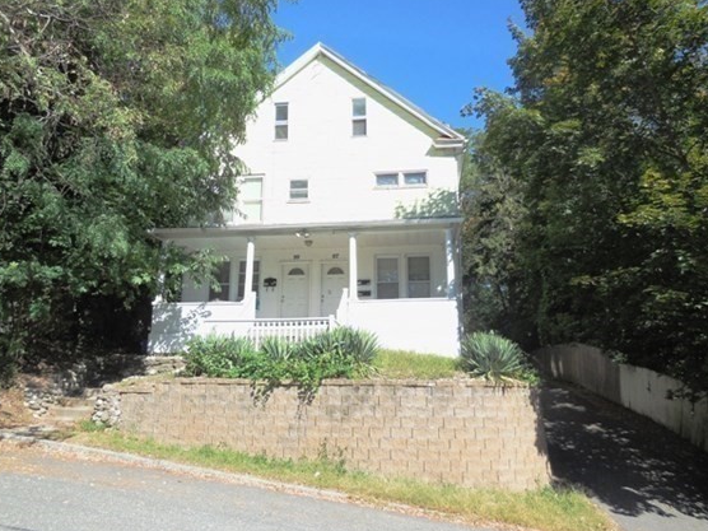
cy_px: 260
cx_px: 343
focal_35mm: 27
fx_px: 552
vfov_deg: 51.4
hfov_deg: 65.3
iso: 125
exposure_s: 1/1000
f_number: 3.1
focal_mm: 4.5
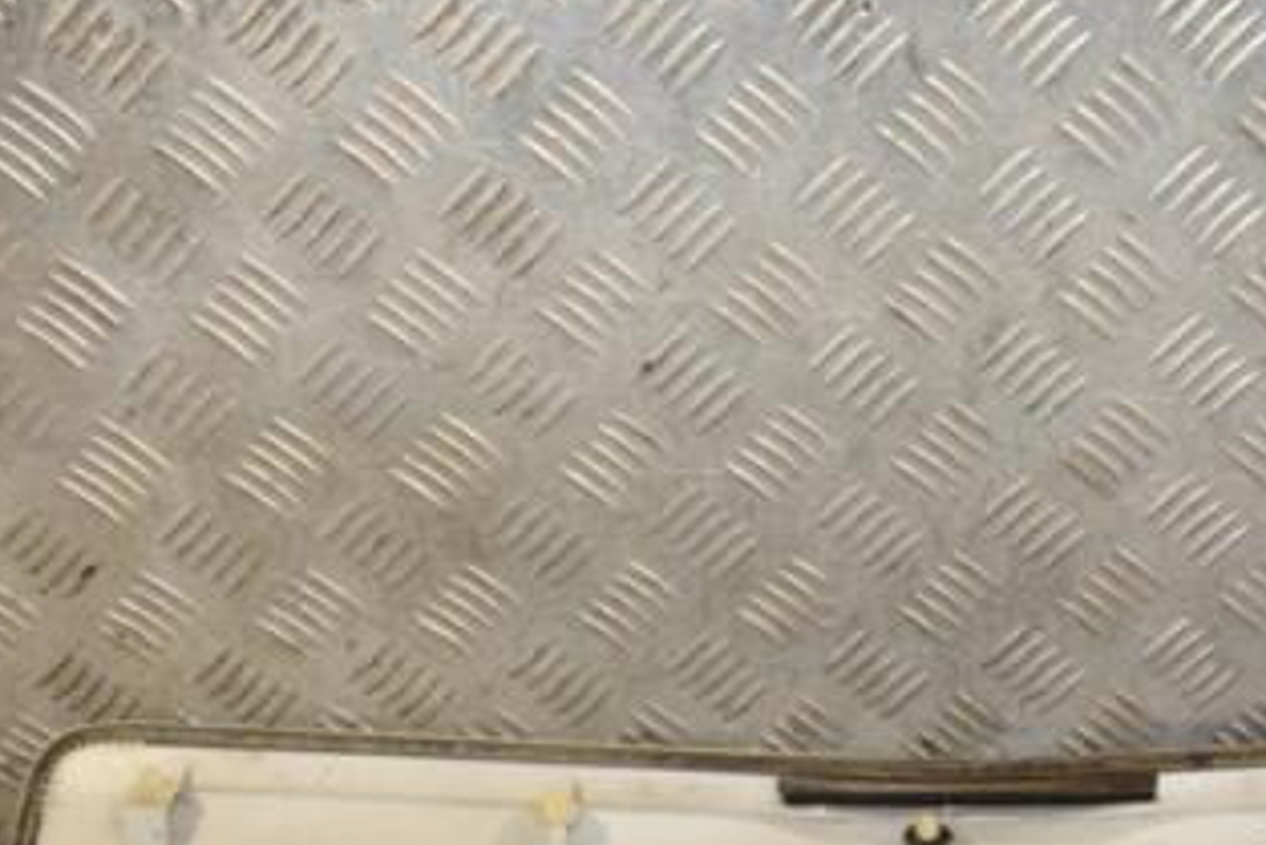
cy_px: 631
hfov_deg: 28.6
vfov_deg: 19.6
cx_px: 1003
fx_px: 2428
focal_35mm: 69
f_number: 5.6
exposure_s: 1/200
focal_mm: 24
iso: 800
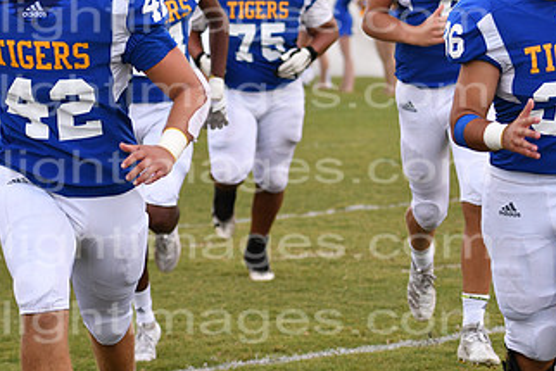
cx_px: 100
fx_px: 2920
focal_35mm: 189
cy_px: 58
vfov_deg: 7.3
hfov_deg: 10.8
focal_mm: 70
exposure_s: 1/1000
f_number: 3.2
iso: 800
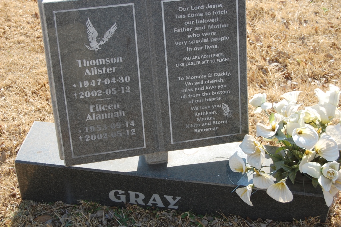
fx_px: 568
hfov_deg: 33.4
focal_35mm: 60
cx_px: 170
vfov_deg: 22.6
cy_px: 114
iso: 200
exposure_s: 1/200
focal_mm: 40
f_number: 7.1
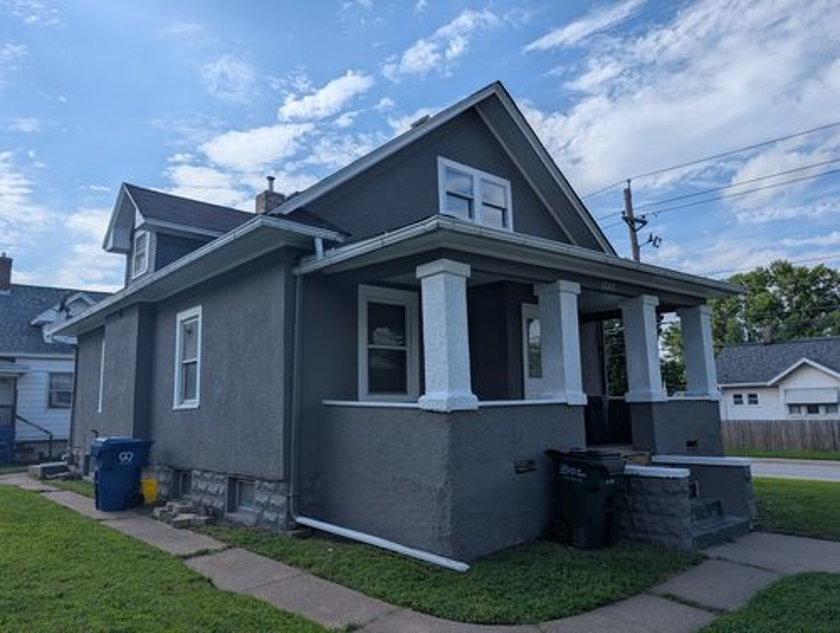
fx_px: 584
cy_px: 316
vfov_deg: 57.0
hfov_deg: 71.5
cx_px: 420
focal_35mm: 24
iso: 22
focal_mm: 6.9
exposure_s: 1/2604
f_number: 1.68
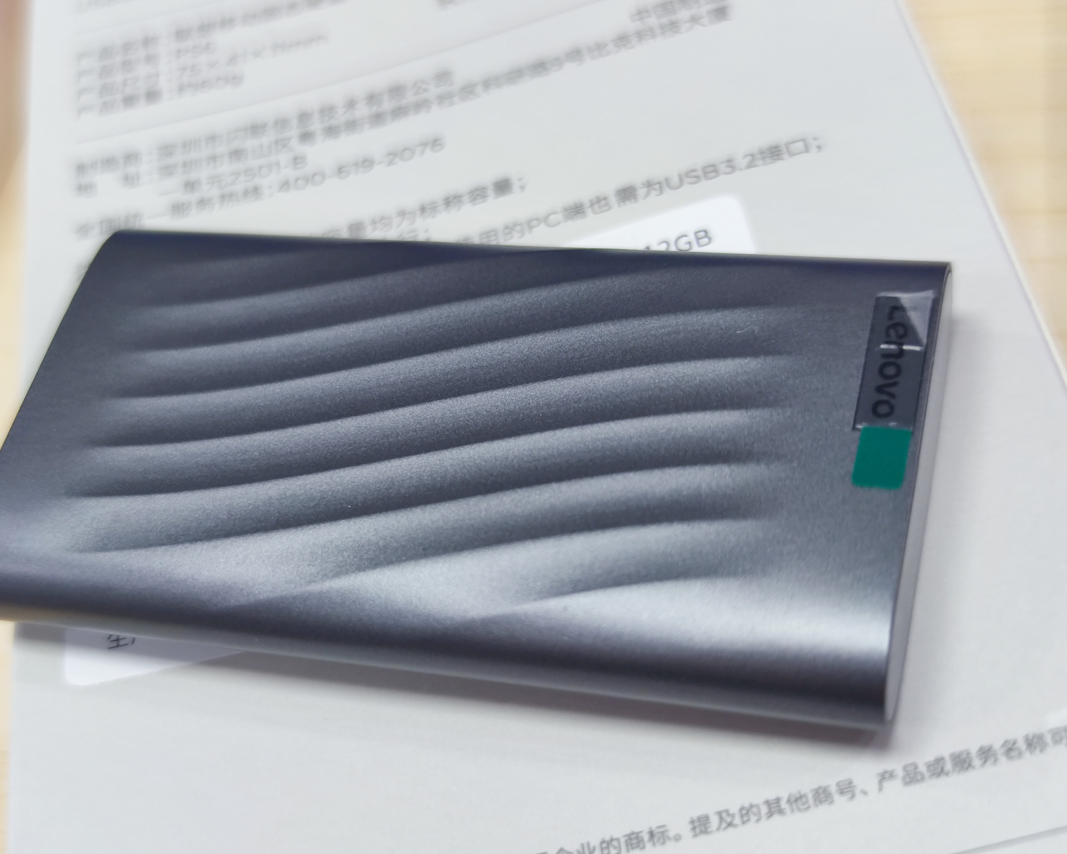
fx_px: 1579
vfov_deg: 30.3
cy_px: 427
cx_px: 506
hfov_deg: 37.3
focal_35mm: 50
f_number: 1.69
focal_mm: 6.72
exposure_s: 1/100
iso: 233
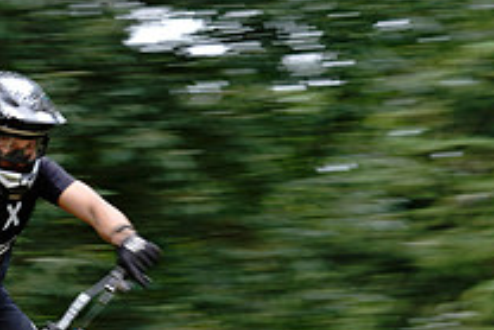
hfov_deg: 10.5
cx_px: 59
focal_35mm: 195
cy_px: 445
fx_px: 2678
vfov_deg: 7.0
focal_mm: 70
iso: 50
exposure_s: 1/60
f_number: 5
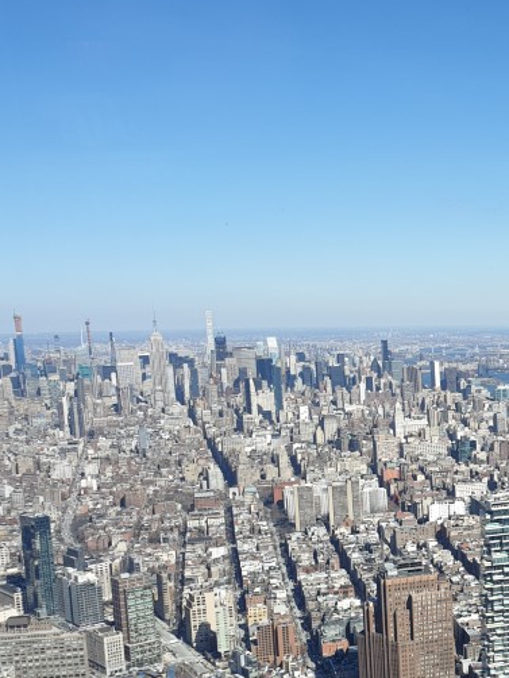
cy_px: 478
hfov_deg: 24.6
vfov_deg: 35.6
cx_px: 628
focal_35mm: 53
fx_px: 1038
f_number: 2.4
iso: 50
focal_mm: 4.3
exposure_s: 1/736
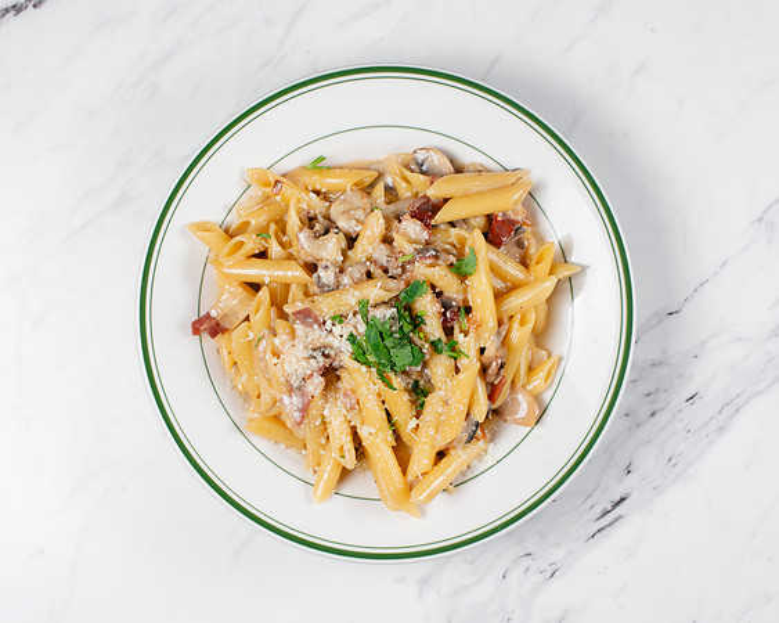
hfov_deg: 28.1
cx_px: 367
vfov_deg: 22.6
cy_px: 365
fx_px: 1554
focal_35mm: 67
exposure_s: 1/200
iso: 200
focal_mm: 50
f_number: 9
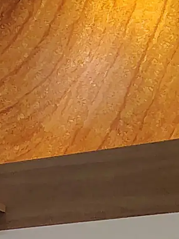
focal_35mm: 116
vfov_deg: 14.3
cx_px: -245
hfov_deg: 10.9
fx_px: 800
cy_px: 471
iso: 387
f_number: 2.2
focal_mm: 2.13
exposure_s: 1/30
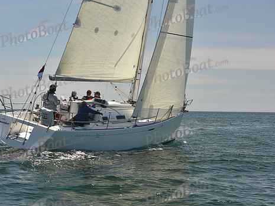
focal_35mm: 84
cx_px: 115
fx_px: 667
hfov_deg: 23.3
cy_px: 109
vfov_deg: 17.6
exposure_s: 1/800
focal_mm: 70
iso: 250
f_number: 5.6
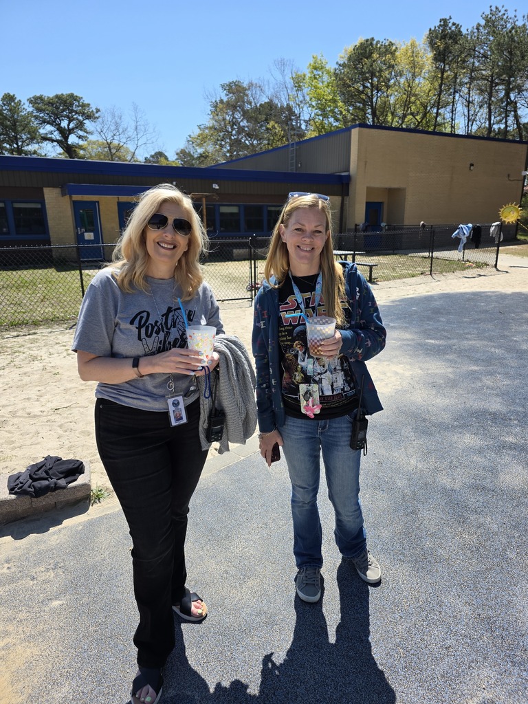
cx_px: 264
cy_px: 352
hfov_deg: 58.9
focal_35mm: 23
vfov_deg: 73.9
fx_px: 468
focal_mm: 6.3
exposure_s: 1/3972
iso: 80
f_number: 1.7
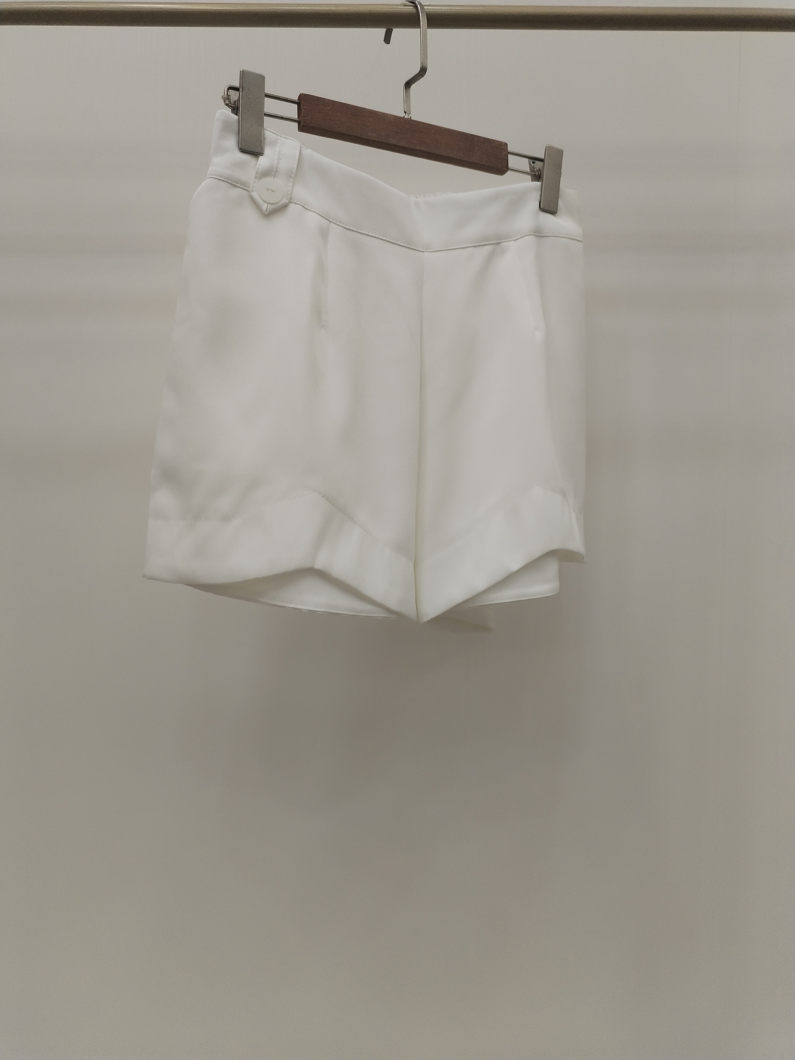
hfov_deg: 48.2
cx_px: 398
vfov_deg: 61.7
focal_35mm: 29
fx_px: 888
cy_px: 530
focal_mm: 4.75
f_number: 1.8
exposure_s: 1/120
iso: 126
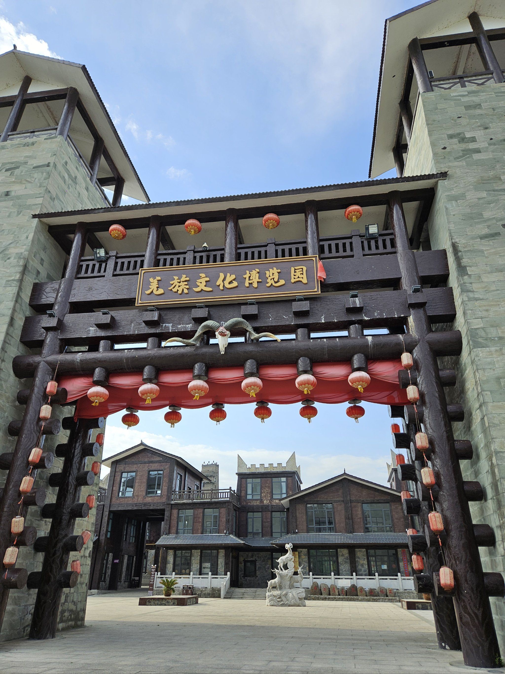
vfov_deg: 73.9
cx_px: 252
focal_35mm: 23
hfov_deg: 58.9
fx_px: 447
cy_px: 337
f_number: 1.8
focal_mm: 5.4
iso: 25
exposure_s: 1/909
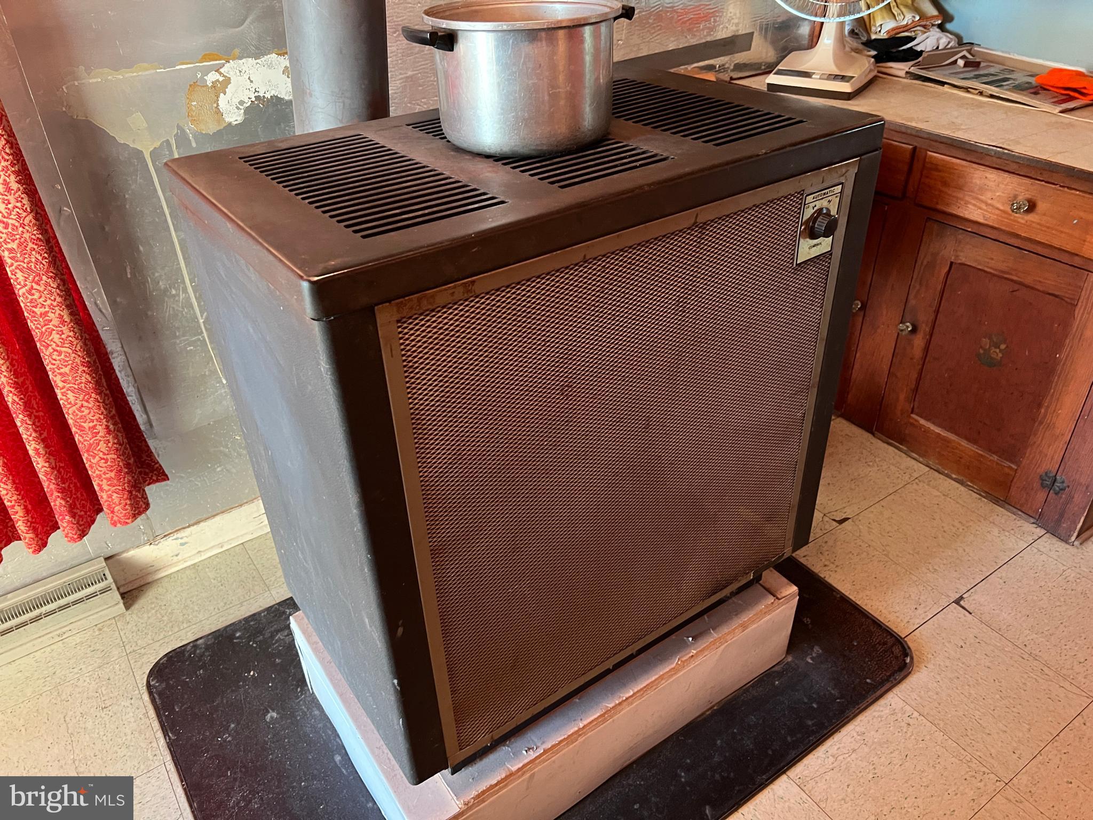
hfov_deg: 67.3
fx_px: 821
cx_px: 546
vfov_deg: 53.1
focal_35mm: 26
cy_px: 410
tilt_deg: -33.8
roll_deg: +2.2
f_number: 1.5
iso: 400
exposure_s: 1/40
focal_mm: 5.7
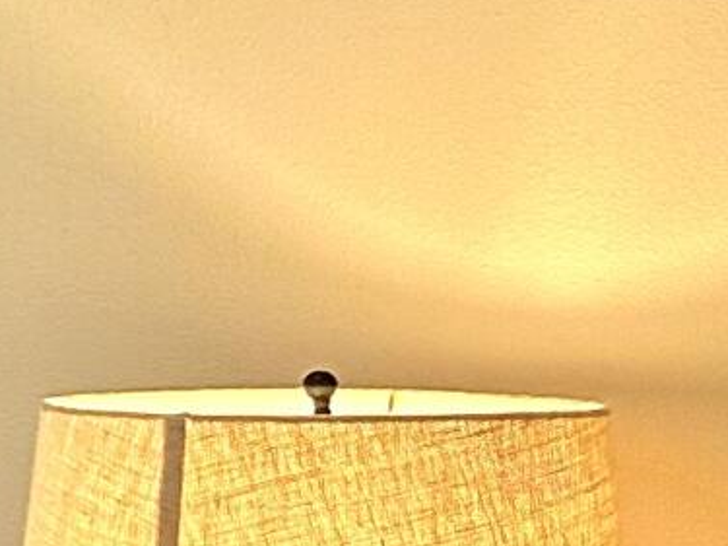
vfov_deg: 7.7
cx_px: -1951
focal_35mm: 192
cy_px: 431
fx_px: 4037
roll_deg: -2.1
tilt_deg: -3.7
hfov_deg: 7.8
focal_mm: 6.86
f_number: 1.78
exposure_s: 1/120
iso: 125
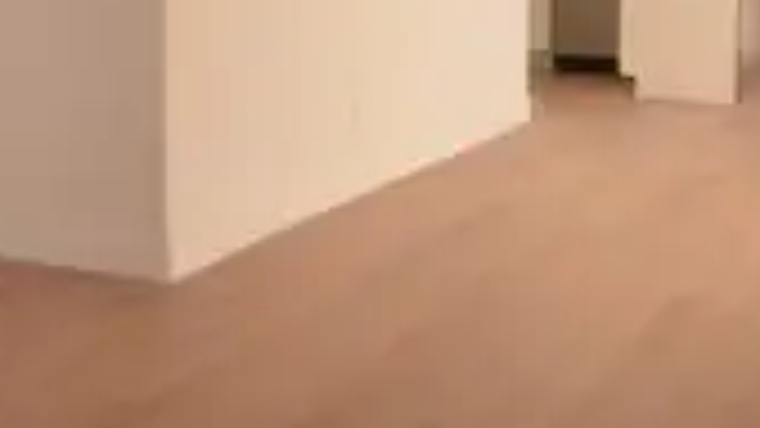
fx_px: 1350
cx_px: 526
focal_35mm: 67
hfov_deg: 31.1
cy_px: -56
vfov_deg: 17.3
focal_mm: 18
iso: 200
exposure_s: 1/80
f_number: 4.5
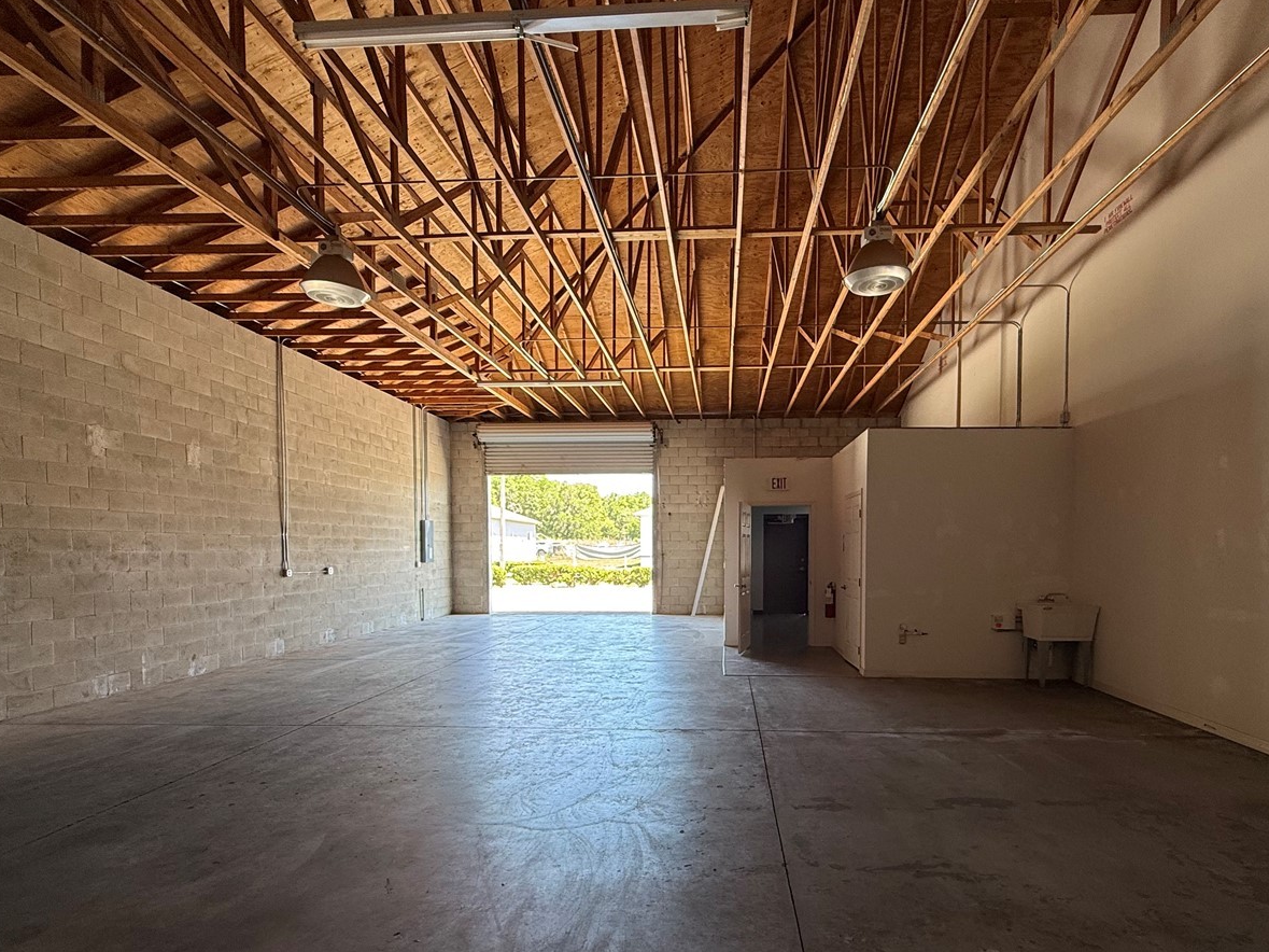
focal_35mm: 19
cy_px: 574
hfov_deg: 84.4
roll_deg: +0.8
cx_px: 693
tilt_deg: -1.2
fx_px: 696
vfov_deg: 68.0
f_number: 2.2
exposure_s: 1/99
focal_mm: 2.22
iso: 80
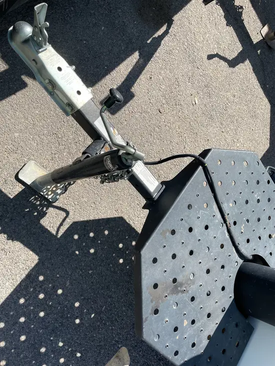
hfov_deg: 53.1
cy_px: 183
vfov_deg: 67.3
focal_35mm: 26
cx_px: 138
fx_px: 275
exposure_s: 1/3205
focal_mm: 4.2
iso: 50
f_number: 1.6
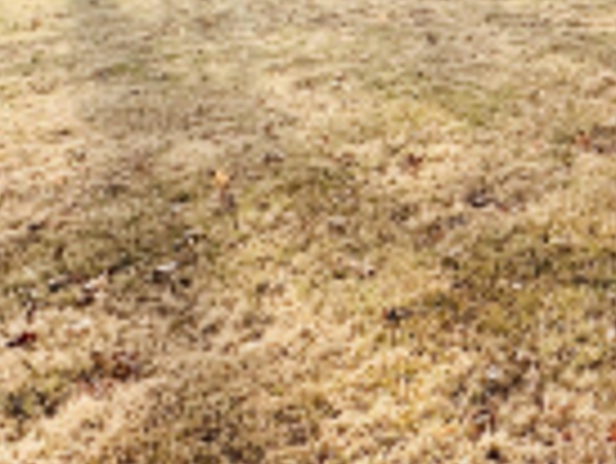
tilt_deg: -0.9
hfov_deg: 26.5
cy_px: -189
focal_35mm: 68
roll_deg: -0.3
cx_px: 659
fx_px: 1211
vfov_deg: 19.4
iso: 50
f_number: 2.2
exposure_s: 1/2353
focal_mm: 2.22
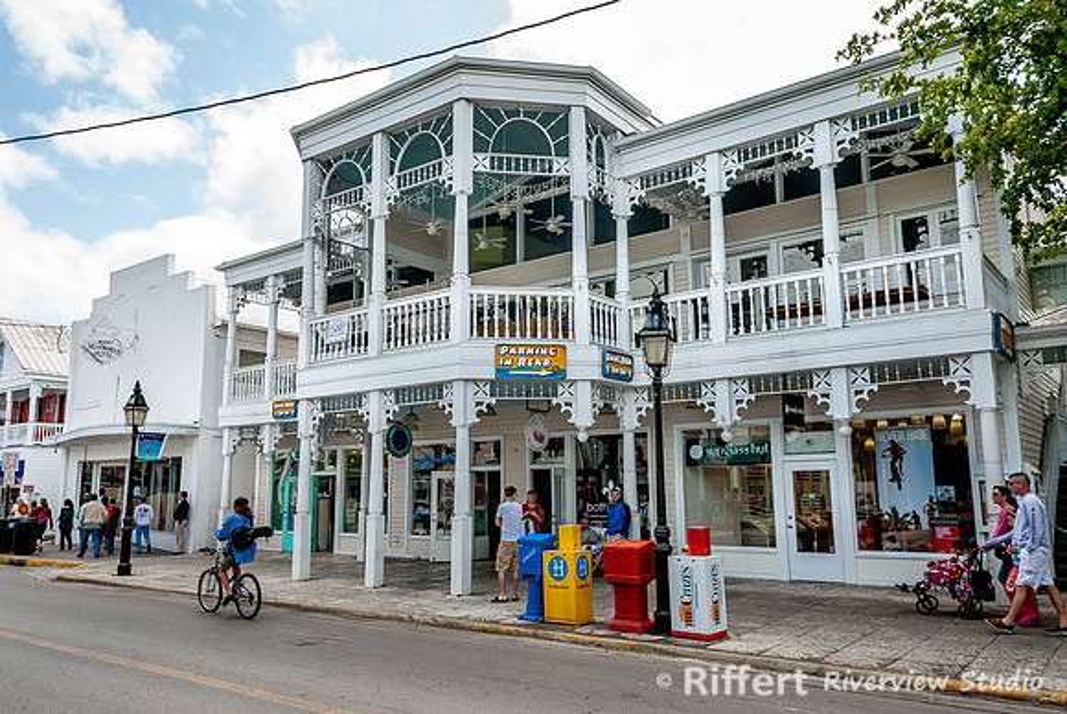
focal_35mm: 28
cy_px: 357
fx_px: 817
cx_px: 534
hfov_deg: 66.3
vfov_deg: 47.2
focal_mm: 18
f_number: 6.3
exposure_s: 1/160
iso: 100
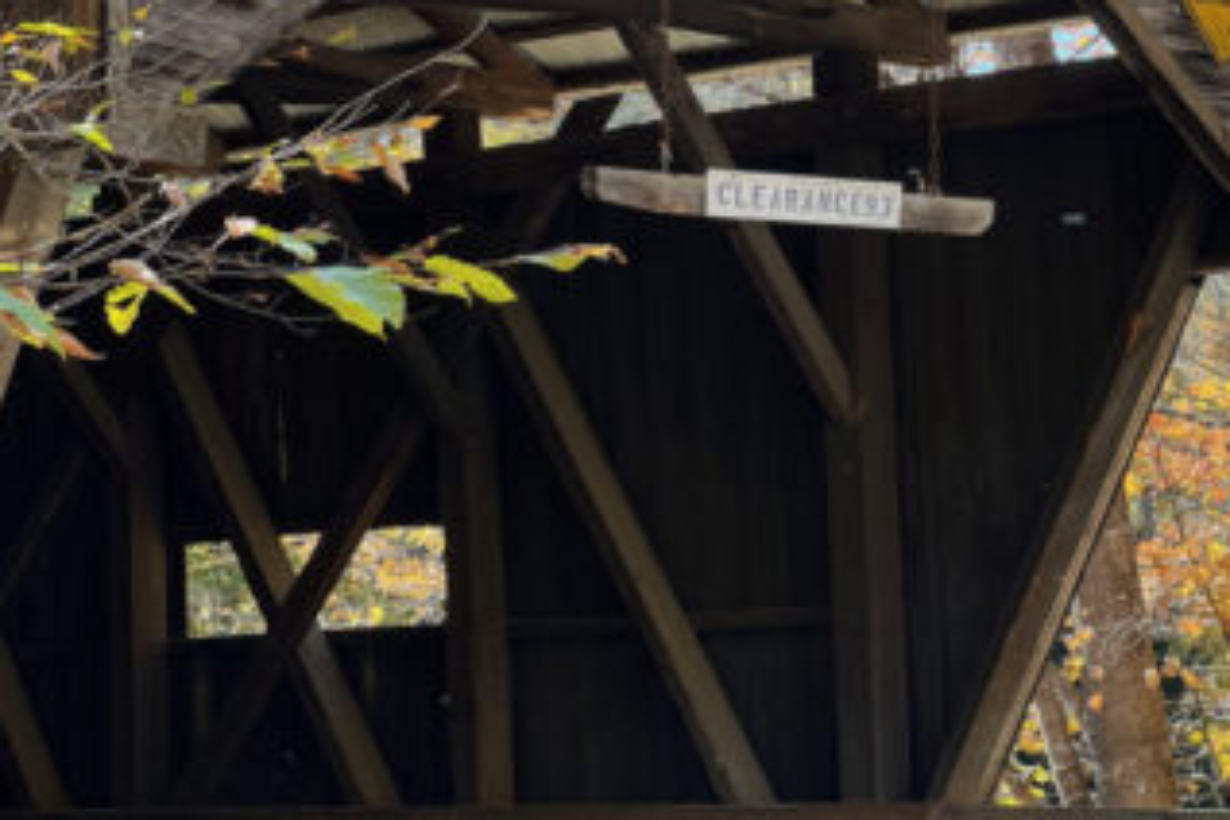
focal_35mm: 121
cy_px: 143
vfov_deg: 11.3
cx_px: 688
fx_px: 4134
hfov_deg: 16.9
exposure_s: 1/128
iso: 20
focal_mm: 9
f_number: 2.8
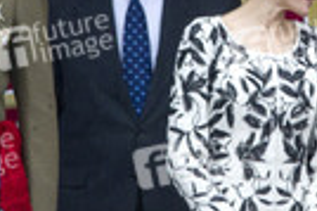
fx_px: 14784
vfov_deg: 0.8
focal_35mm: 1681
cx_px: 225
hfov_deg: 1.2
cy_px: -17
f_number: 6.3
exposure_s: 1/500
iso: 2500
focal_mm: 500
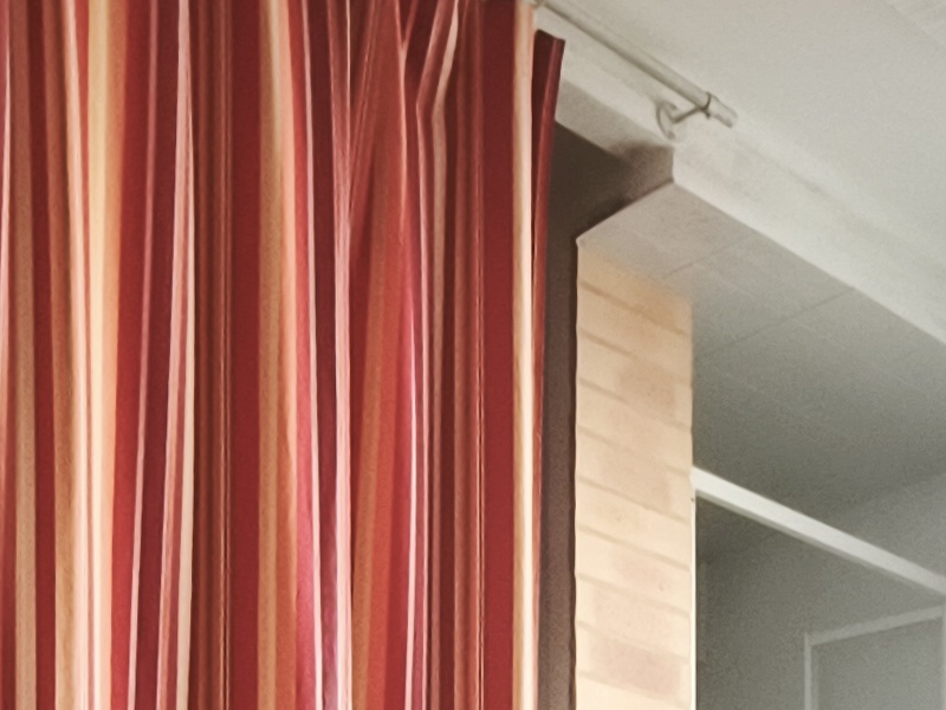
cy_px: 1358
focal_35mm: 75
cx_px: 890
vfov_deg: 16.0
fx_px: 2050
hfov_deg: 25.0
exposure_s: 1/4
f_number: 2.2
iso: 160
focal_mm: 1.91
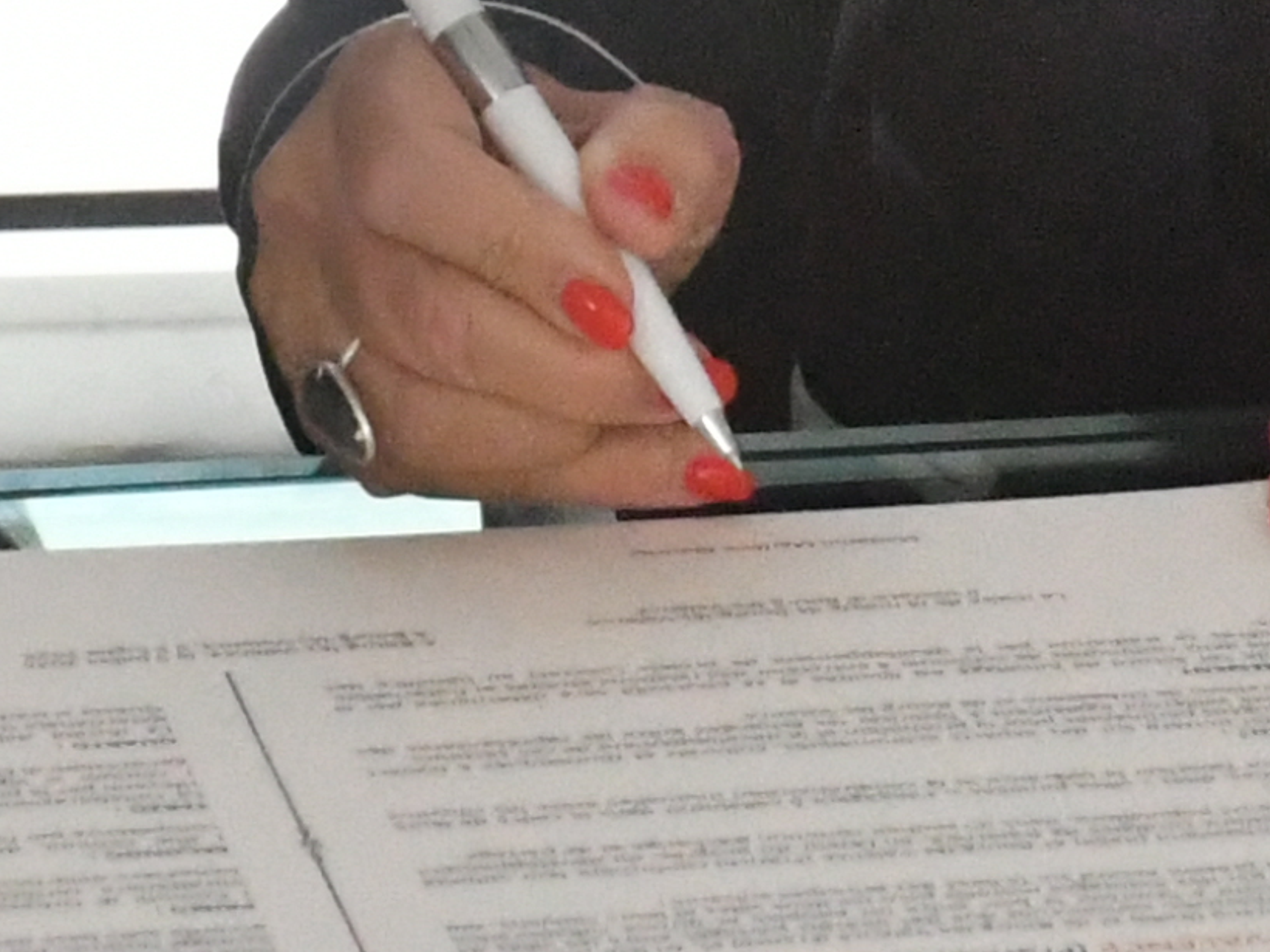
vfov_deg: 3.6
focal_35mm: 411
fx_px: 15072
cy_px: -212
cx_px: 976
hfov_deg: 4.8
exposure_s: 1/320
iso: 6400
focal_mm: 42
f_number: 5.6
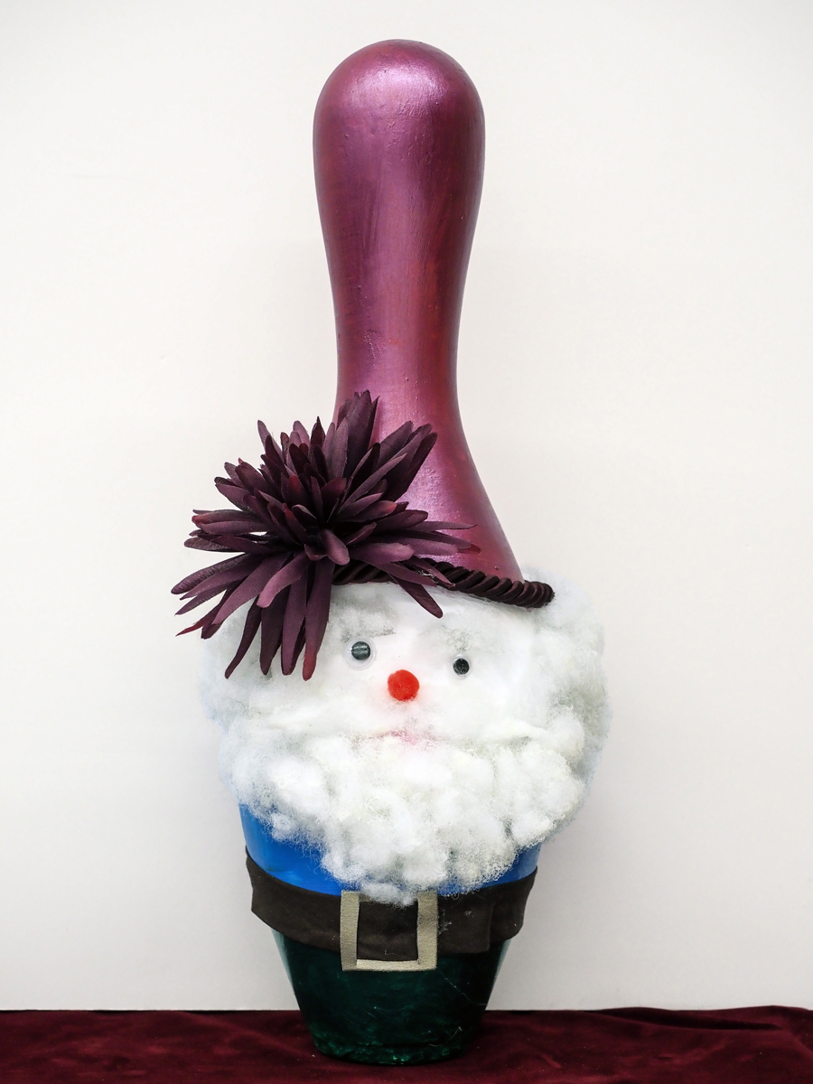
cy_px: 542
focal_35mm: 80
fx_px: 2505
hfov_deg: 18.4
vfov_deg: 24.4
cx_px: 406
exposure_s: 1/80
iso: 1000
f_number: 5
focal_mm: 40
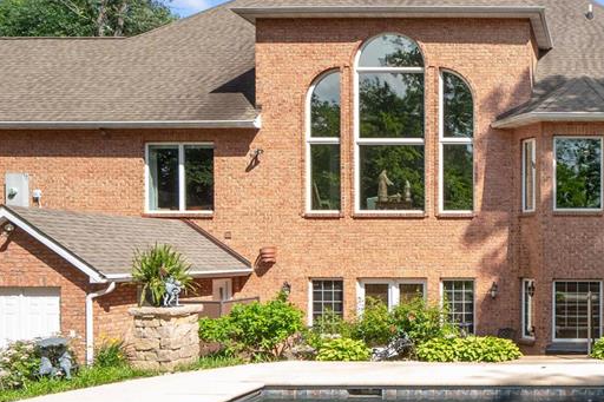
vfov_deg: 36.5
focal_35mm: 36
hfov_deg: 45.5
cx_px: 595
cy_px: 269
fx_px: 604
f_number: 8
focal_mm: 9
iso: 400
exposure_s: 1/250
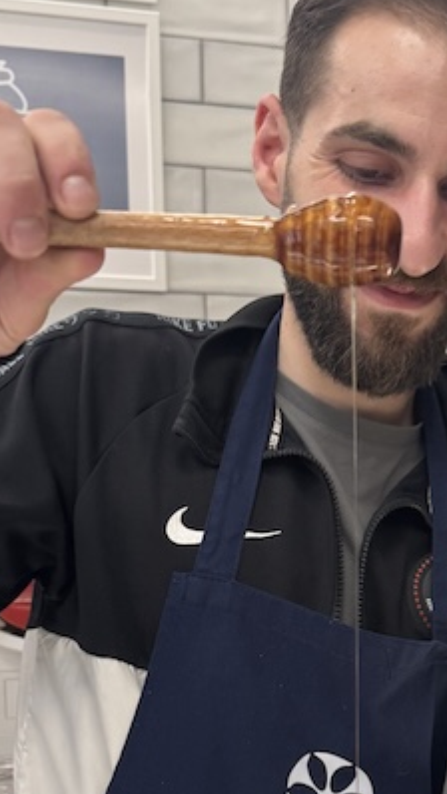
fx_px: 1179
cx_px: 351
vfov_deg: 36.1
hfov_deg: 21.2
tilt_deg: -5.1
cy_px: 621
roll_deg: -0.6
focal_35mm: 56
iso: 160
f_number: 1.78
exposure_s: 1/83
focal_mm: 6.76
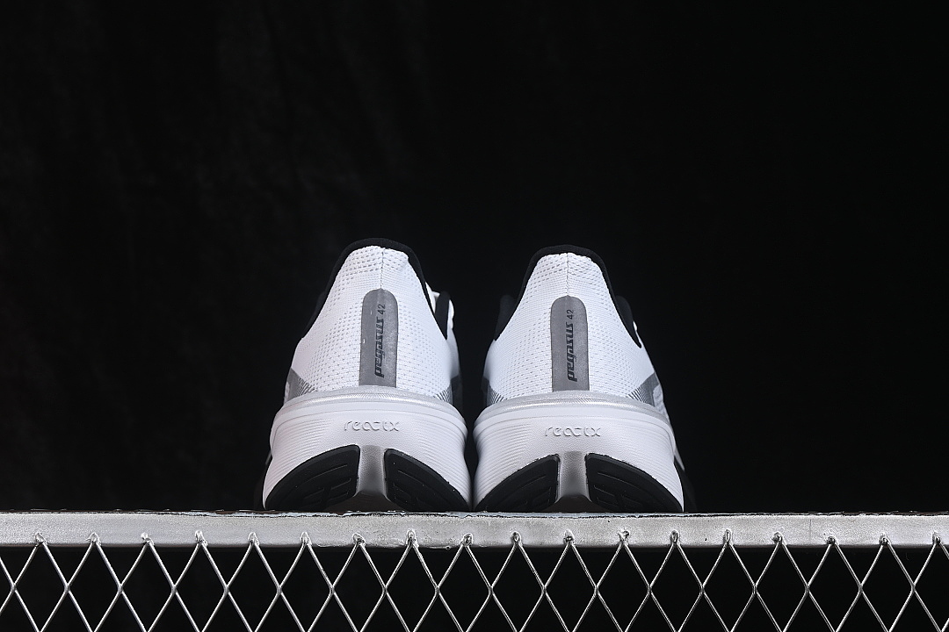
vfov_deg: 18.2
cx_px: 474
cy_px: 316
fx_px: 1977
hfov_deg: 27.0
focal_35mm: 75
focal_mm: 50
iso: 160
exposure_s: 1/80
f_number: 8
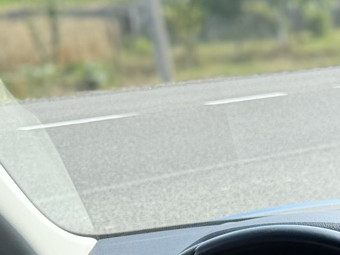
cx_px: 675
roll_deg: +1.0
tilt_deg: -21.5
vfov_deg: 11.8
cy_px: 417
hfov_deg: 14.1
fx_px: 1159
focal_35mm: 118
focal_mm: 6.76
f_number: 1.78
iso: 80
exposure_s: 1/1193
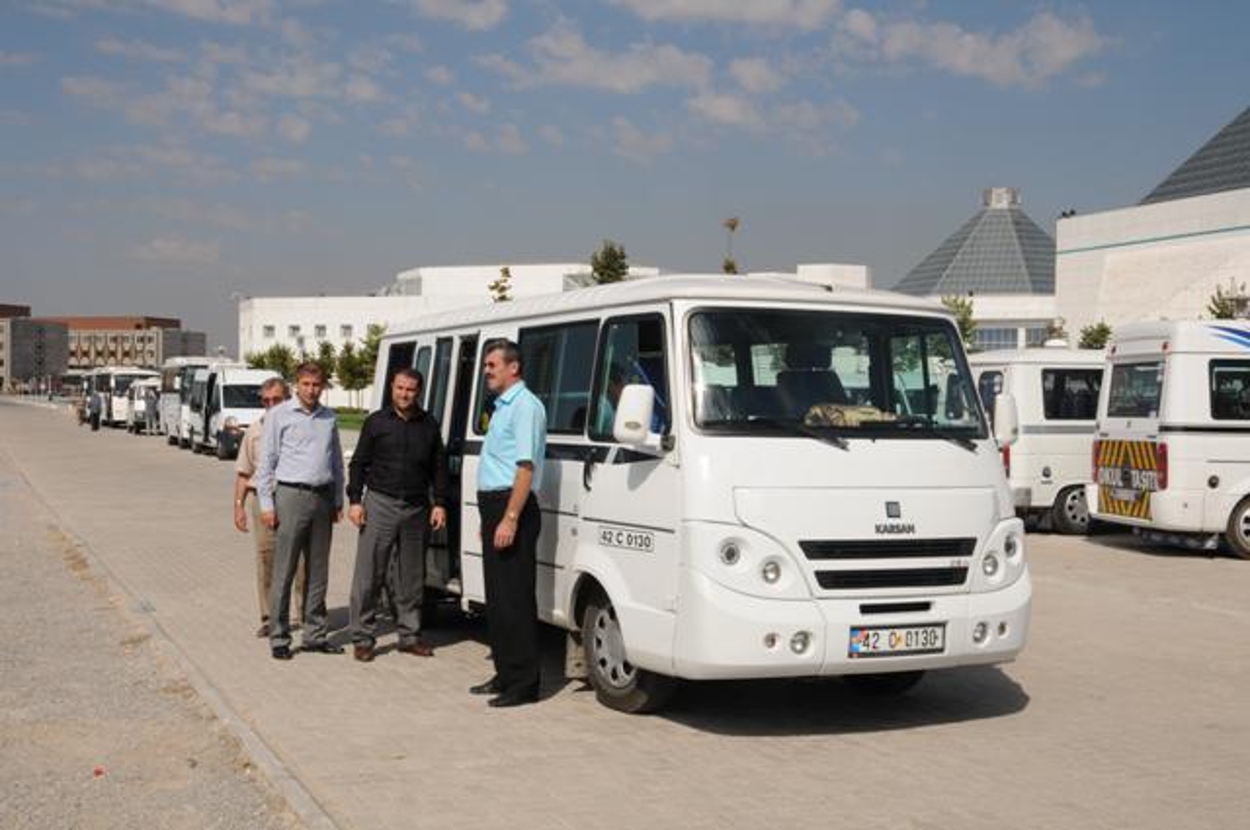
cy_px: 415
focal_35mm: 45
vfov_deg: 29.8
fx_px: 1561
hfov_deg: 43.7
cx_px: 625
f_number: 18
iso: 200
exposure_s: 1/250
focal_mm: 30
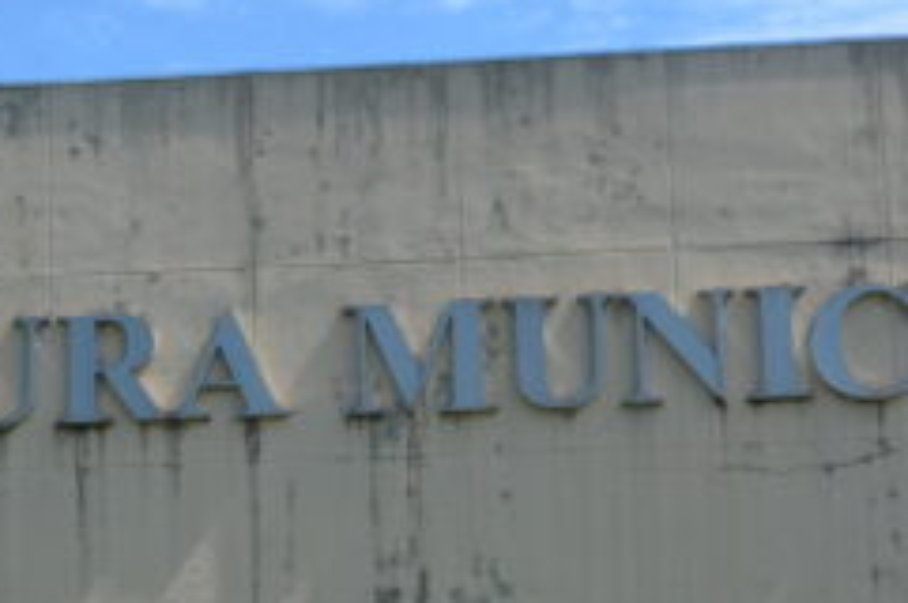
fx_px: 3098
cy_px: 416
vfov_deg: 11.1
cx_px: 222
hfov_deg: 16.6
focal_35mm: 123
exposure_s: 1/640
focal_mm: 30
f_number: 13
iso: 800
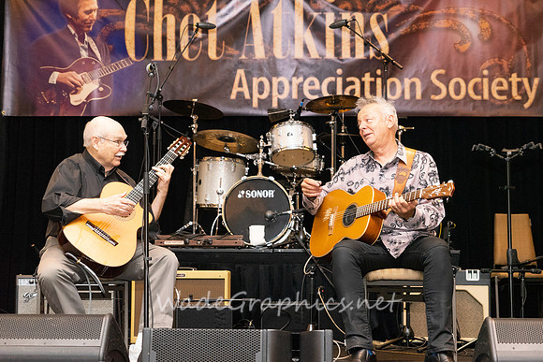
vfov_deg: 18.9
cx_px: 272
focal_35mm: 72
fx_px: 1086
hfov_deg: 28.1
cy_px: 181
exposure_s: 1/200
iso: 6400
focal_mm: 72
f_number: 6.3
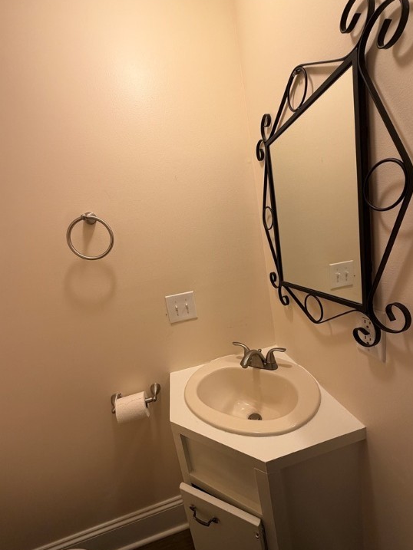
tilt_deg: -12.1
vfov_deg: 98.1
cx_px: 209
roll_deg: +9.9
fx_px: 239
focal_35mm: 15
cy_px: 285
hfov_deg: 81.8
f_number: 2.2
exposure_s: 1/120
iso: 160
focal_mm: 2.22
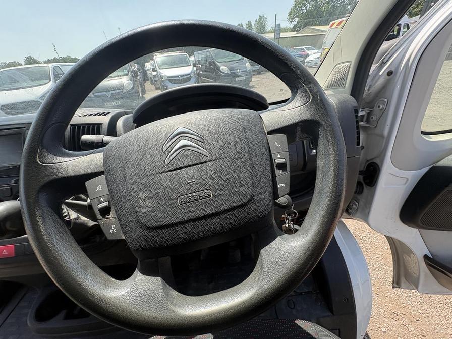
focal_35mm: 14
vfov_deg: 85.7
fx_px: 183
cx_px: 226
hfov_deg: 102.1
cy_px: 170
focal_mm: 2.22
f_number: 2.2
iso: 64
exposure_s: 1/338
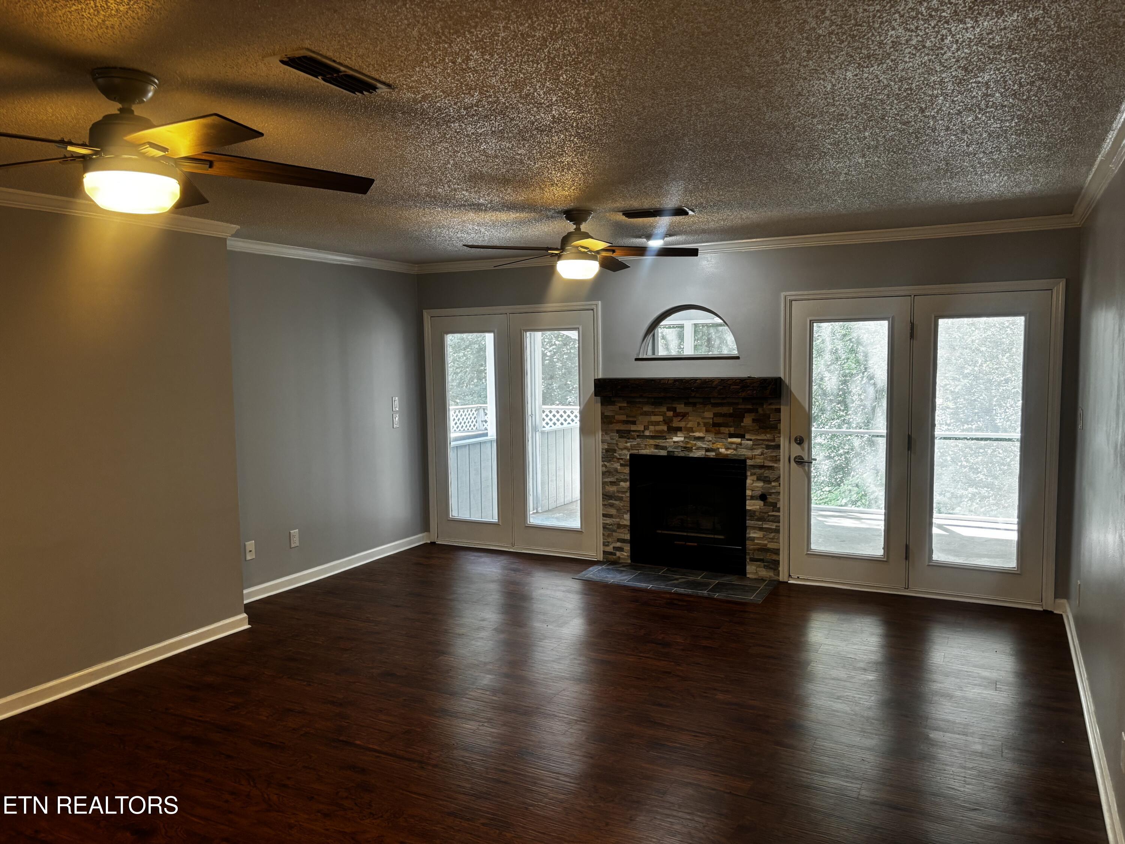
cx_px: 562
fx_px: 845
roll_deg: +0.5
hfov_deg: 67.3
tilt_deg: -4.1
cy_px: 422
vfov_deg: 53.1
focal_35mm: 26
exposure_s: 1/60
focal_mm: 5.96
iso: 125
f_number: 1.6
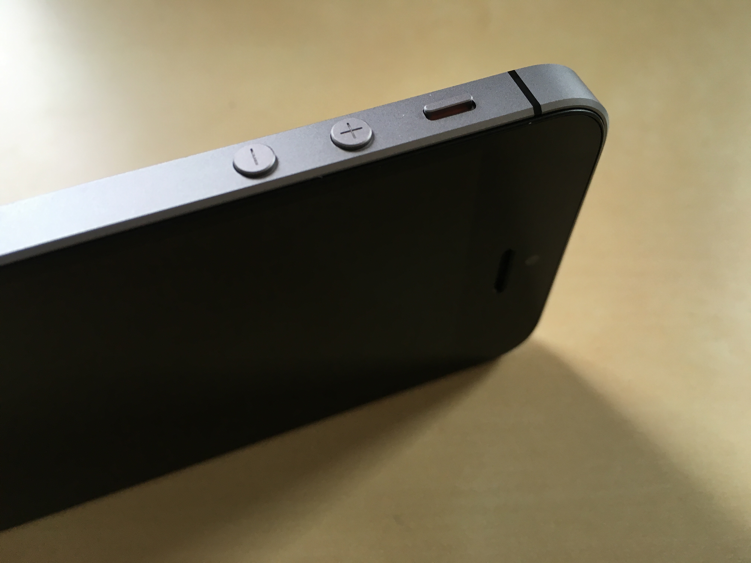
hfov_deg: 61.7
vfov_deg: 48.2
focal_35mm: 29
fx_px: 629
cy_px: 282
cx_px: 376
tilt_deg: -55.3
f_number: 2.2
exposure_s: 1/40
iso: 25
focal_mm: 4.15
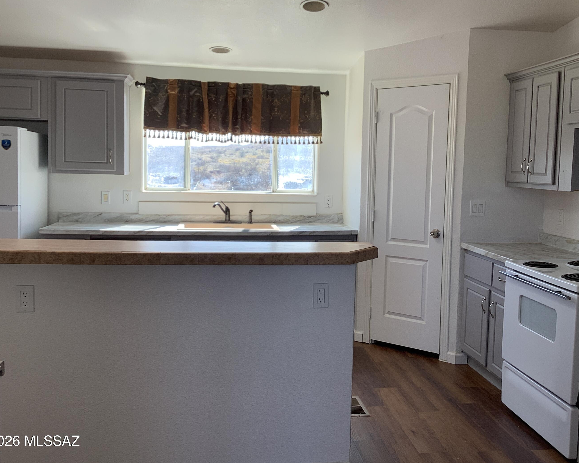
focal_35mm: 35
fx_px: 600
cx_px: 312
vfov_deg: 42.2
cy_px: 213
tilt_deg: -5.5
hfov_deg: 51.5
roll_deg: -1.4
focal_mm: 3.3
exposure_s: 1/120
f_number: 2.4
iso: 32
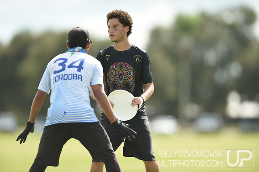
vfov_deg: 3.4
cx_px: 130
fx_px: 2876
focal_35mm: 400
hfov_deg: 5.2
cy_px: 86
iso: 160
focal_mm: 400
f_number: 2.8
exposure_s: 1/1600
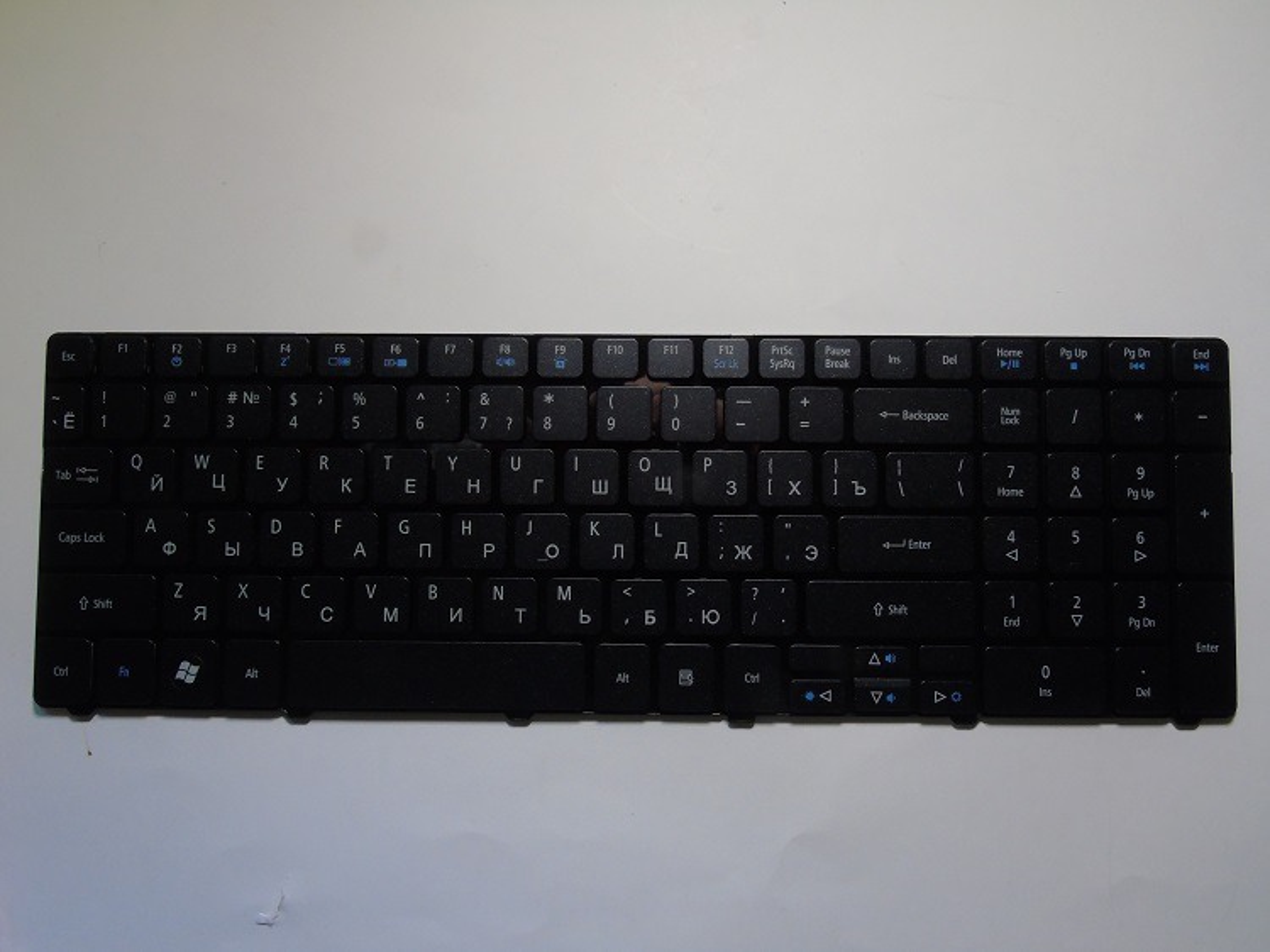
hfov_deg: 61.7
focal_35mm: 29
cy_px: 476
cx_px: 635
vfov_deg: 48.2
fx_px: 1064
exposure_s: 1/13
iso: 200
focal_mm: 5.2
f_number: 6.4
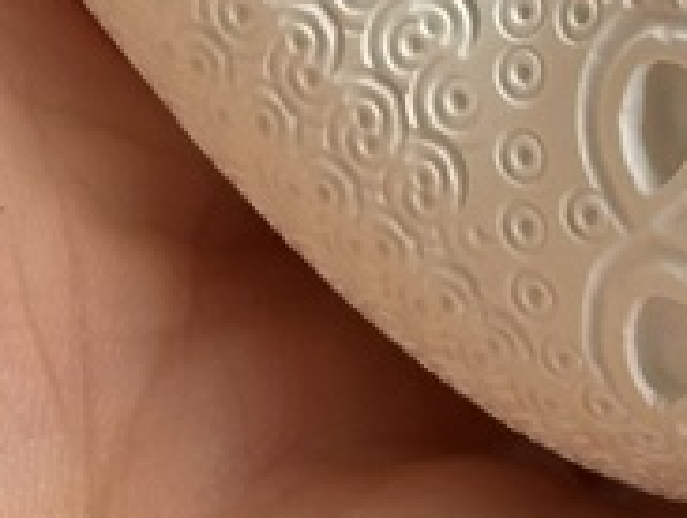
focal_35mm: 335
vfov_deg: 4.4
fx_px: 6662
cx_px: 244
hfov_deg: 5.9
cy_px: -657
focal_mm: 6.86
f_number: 1.78
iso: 64
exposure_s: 1/1041
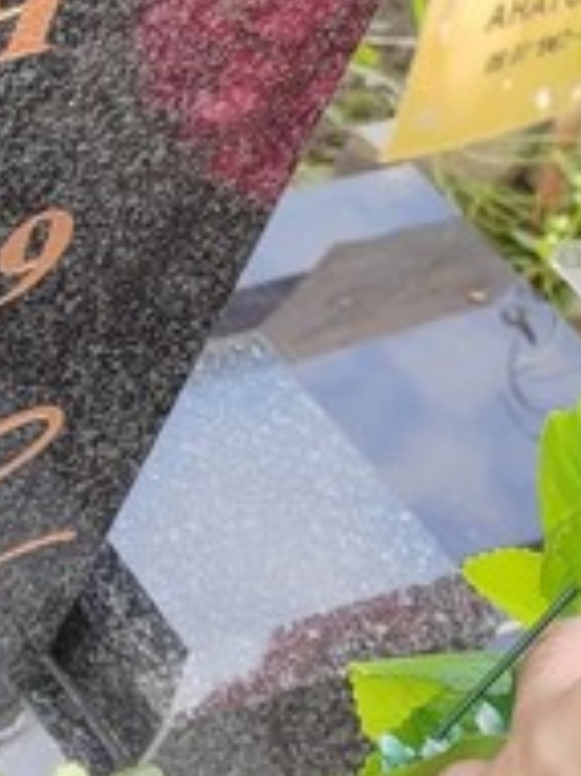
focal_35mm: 113
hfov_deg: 11.2
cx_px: -772
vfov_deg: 17.2
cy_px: 110
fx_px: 2532
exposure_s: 1/130
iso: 100
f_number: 1.9
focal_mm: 5.52
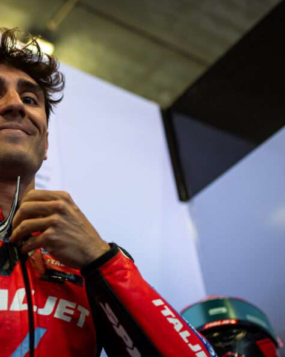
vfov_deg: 28.3
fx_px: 707
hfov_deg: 22.3
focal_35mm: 67
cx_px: 32
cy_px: 145
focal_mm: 35
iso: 640
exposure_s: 1/250
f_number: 1.8
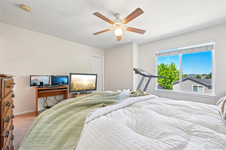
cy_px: 75
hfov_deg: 104.3
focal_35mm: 14
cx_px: 113
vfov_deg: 81.2
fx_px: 88
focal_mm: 14
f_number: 10
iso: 200
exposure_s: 1/15
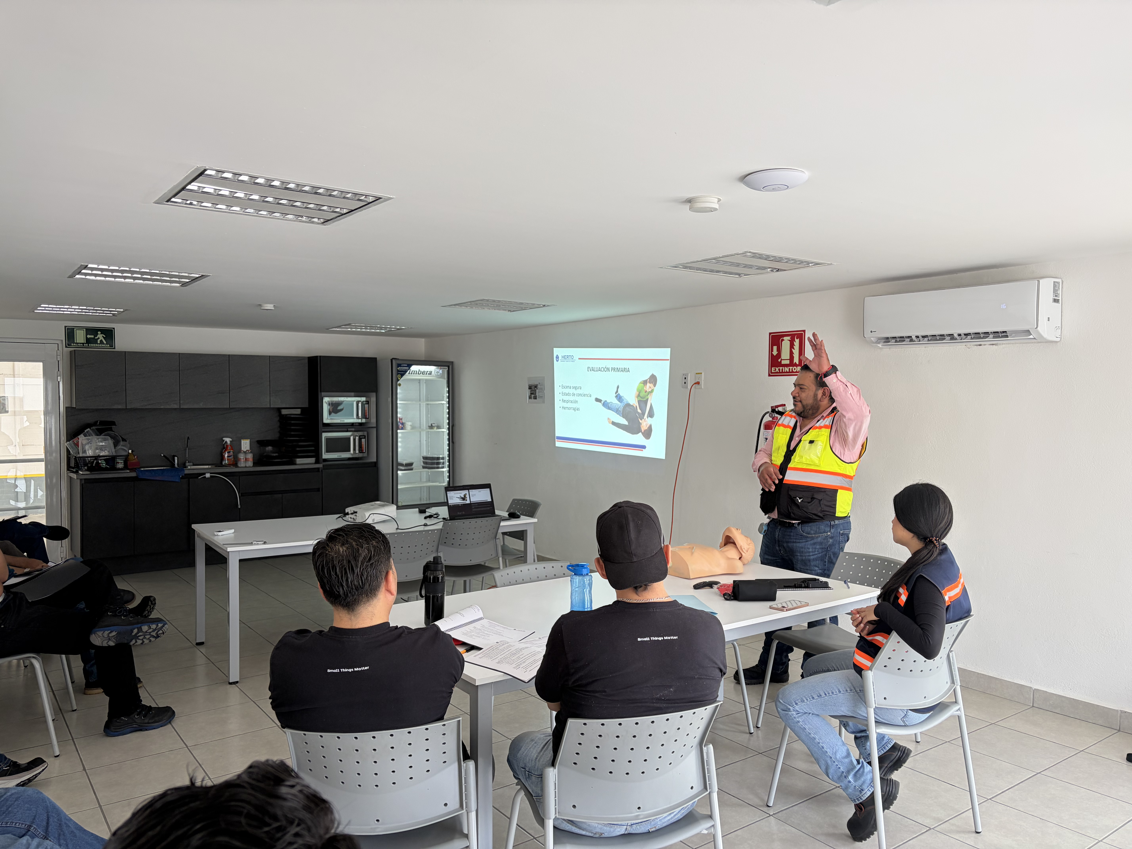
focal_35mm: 26
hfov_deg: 67.3
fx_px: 850
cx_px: 566
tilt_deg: -1.7
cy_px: 424
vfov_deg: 53.1
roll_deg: +0.5
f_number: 1.6
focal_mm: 5.96
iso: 64
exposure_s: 1/121
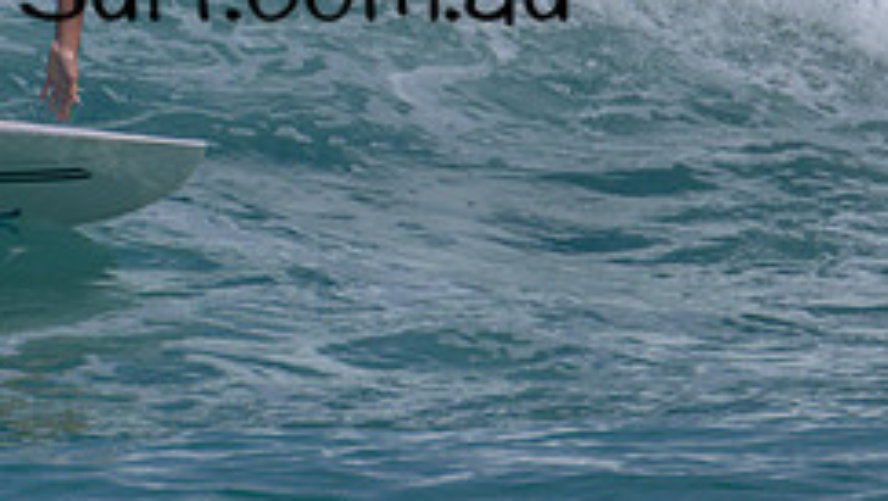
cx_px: -135
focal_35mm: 2698
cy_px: -312
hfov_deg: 0.8
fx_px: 63563
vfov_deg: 0.5
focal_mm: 800
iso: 450
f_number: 11
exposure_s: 1/2000
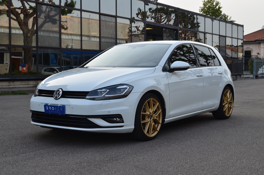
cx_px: 132
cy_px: 88
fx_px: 384
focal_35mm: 52
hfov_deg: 37.9
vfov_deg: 25.6
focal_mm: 35
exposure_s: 1/100
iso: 200
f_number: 11
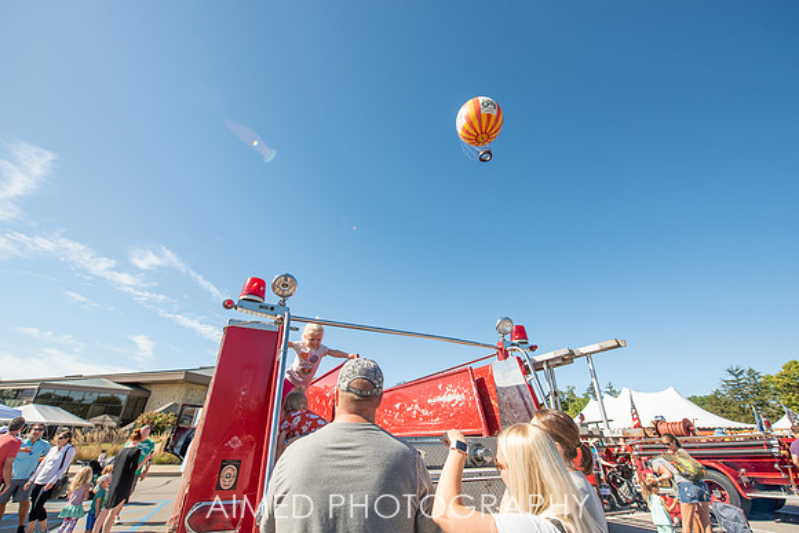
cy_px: 266
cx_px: 400
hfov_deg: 102.2
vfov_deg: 79.1
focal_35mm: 15
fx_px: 323
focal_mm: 14
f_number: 5.6
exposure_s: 1/1000
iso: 100
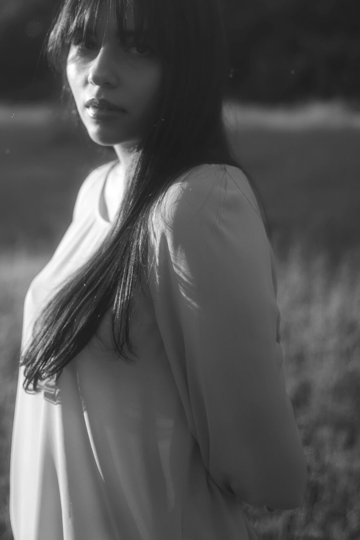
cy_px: 138
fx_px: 900
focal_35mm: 60
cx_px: 140
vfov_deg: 32.8
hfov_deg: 22.6
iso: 50
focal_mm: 35
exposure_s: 1/500
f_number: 2
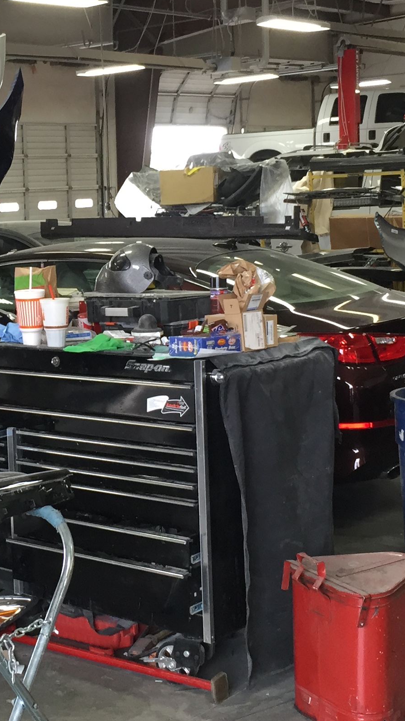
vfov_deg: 32.3
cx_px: 17
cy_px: 317
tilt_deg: -4.8
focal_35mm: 65
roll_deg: +2.5
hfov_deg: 18.1
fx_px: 1242
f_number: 2.2
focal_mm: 4.15
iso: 32
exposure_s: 1/30
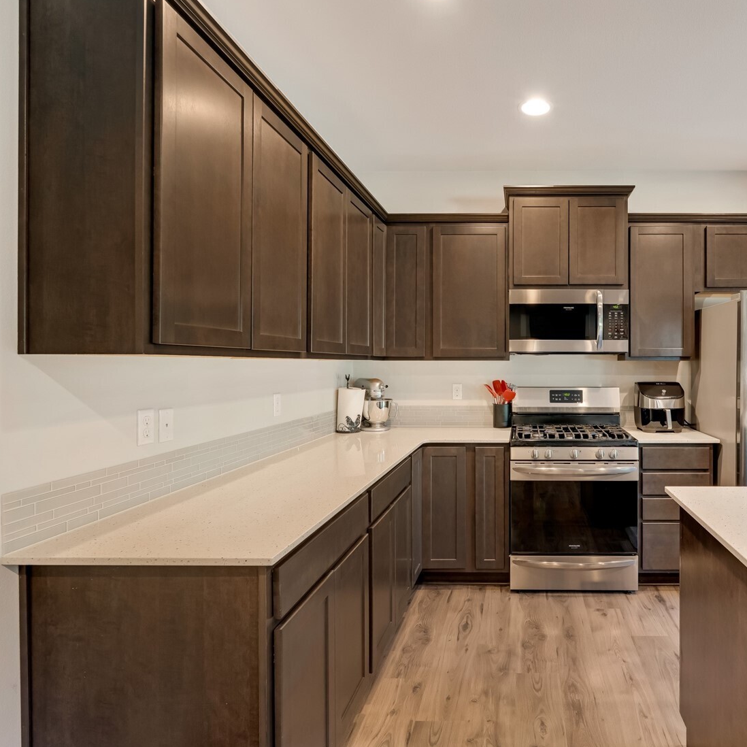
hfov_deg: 67.8
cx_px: 518
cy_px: 365
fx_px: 529
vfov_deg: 70.5
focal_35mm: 22
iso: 400
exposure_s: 1/50
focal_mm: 16.5
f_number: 9
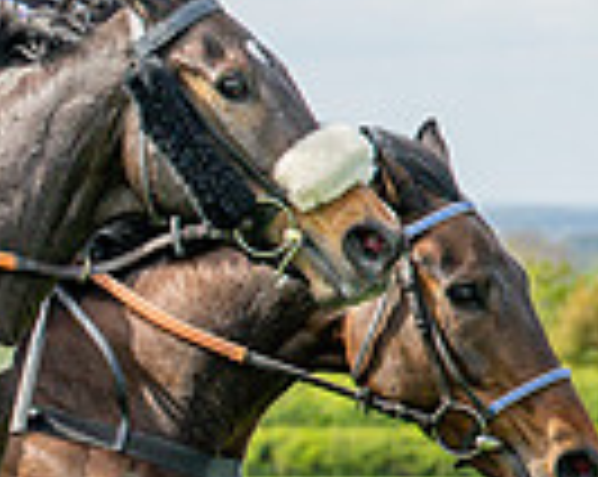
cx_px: -280
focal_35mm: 419
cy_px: 628
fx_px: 7405
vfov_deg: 3.7
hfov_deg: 4.6
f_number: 4
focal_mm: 70
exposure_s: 1/1600
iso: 200
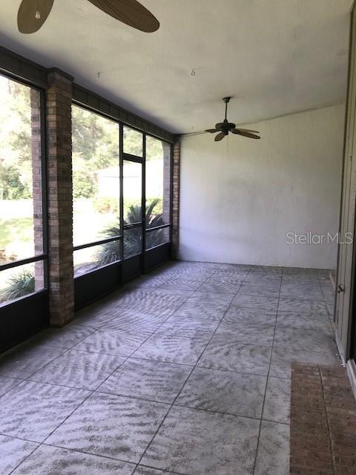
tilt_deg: -4.4
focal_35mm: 28
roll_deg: -1.2
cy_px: 238
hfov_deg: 49.7
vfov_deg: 63.4
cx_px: 178
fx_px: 384
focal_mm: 3.99
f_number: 1.8
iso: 25
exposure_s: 1/60
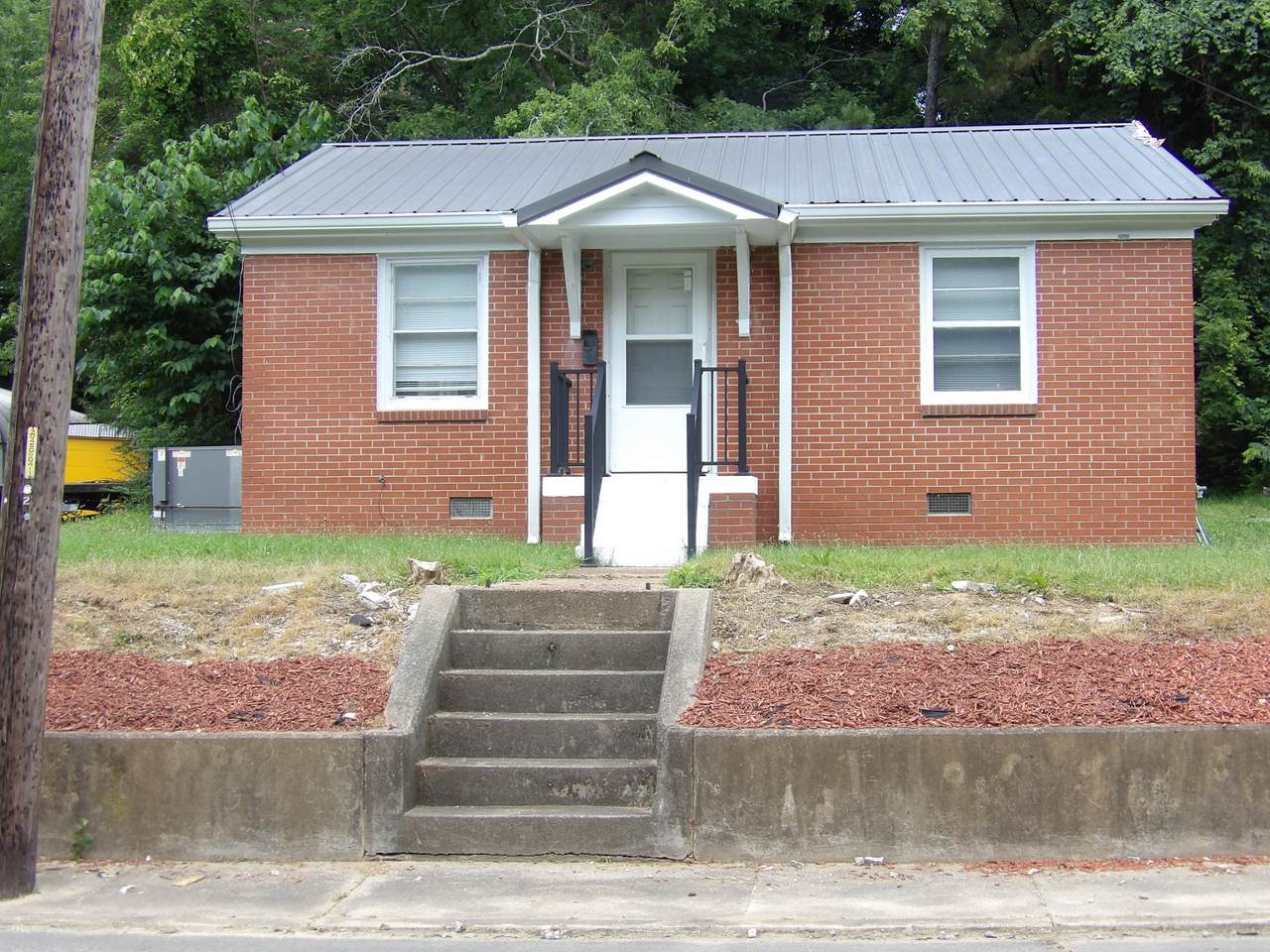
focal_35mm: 46
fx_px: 1688
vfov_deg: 31.5
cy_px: 476
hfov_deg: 41.2
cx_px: 635
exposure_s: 1/150
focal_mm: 8.2
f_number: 3.8
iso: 100
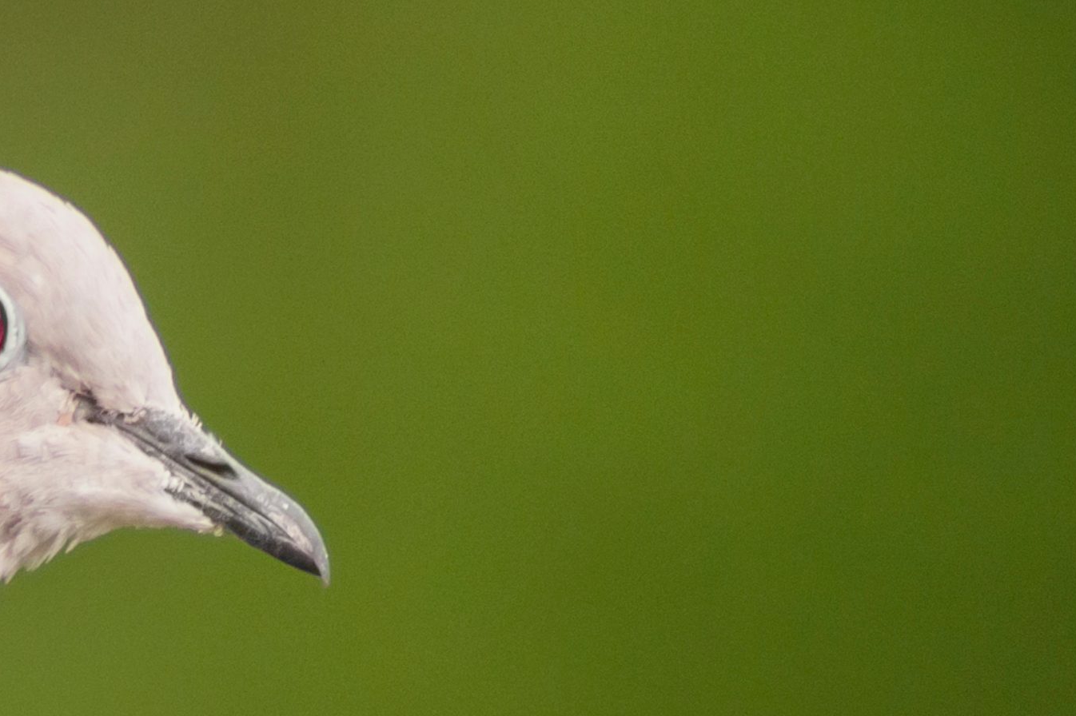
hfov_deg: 0.9
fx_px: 68469
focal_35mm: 2292
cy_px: 1213
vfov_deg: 0.6
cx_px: -671
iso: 800
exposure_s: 1/1000
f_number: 5.6
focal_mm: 600
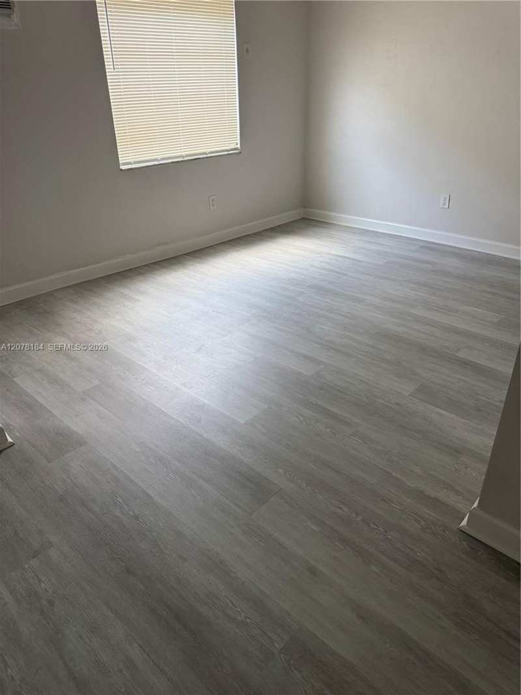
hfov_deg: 56.8
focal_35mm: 24
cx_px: 260
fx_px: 481
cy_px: 348
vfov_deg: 71.6
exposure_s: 1/117
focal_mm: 6.76
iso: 200
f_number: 1.78
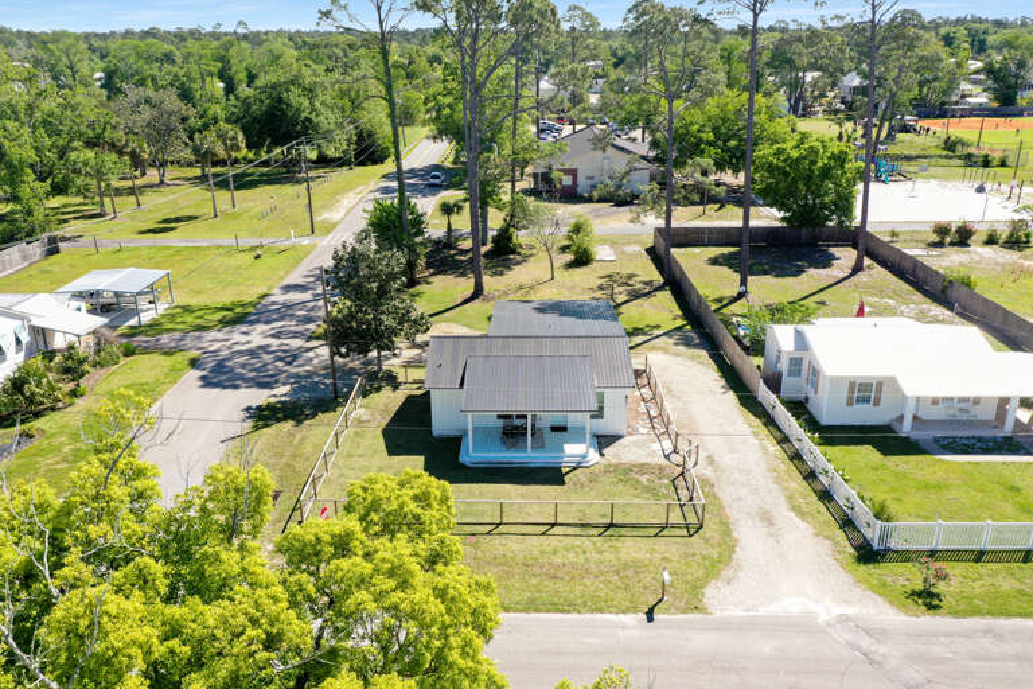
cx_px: 516
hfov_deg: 65.5
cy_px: 344
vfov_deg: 46.4
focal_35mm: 28
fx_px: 803
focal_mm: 10.26
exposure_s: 1/240
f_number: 5
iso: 100
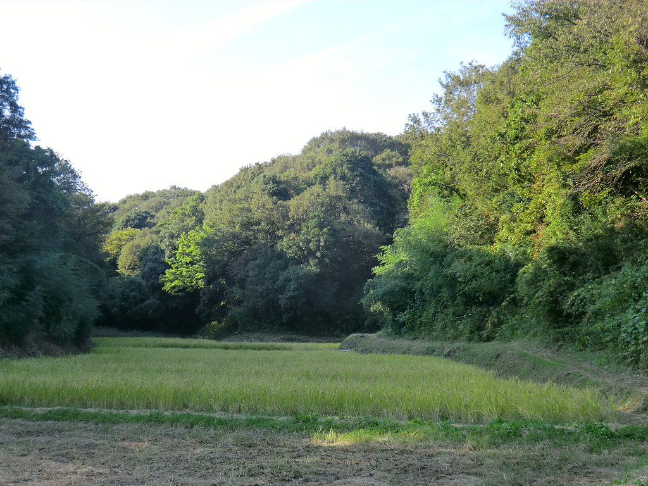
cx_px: 324
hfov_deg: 40.4
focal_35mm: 47
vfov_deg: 30.9
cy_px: 243
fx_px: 880
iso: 64
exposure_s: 1/125
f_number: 4
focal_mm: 8.4
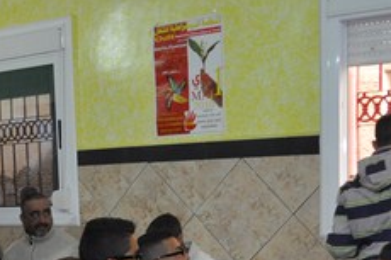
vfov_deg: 16.3
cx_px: 12
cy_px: 327
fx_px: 862
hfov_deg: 24.5
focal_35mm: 79
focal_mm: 19
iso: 800
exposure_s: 1/60
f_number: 3.5
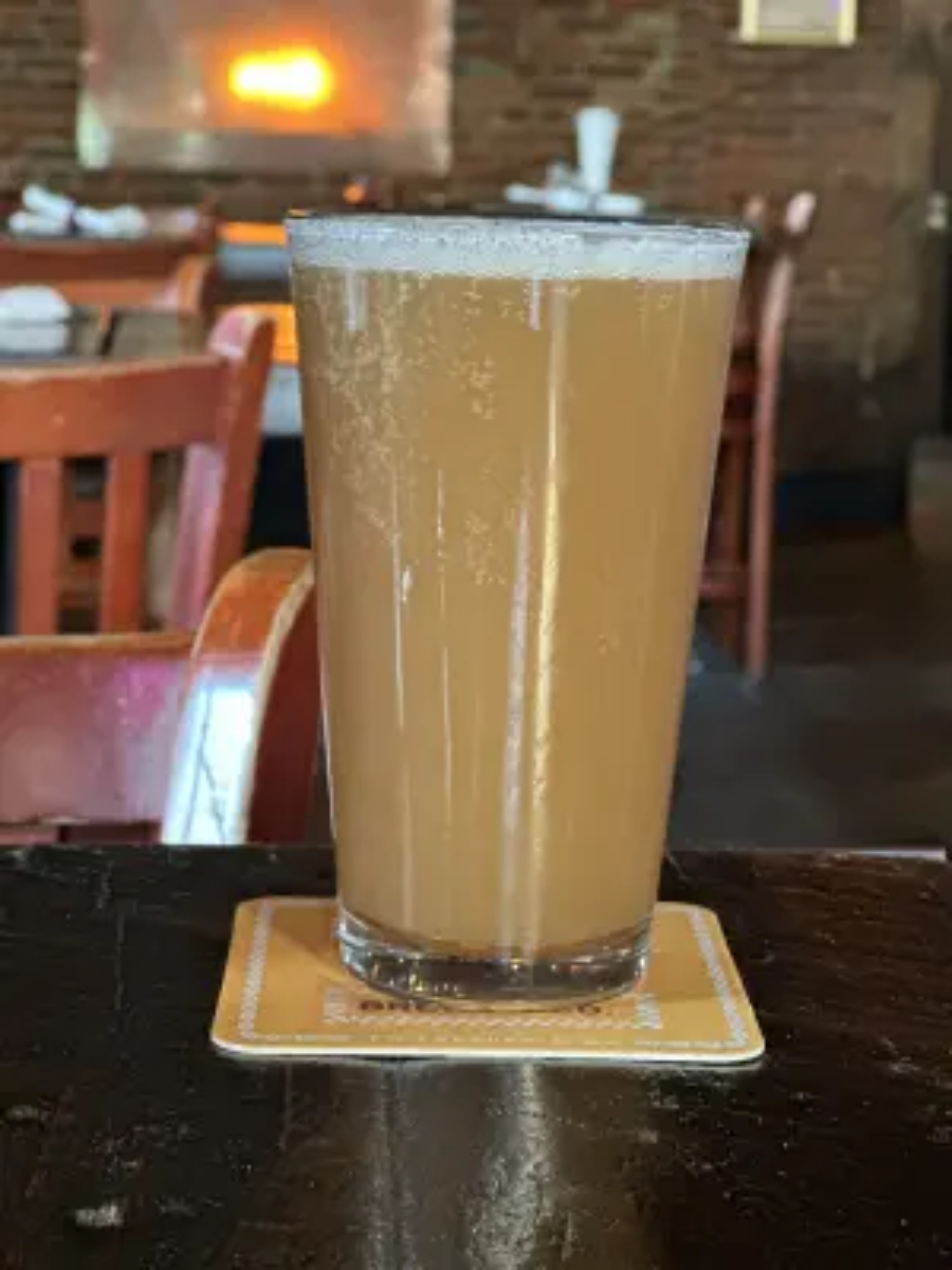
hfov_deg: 19.1
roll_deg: -3.3
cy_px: 635
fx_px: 2824
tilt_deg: -7.9
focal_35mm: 77
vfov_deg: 25.3
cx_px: 476
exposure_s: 1/15
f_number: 2.8
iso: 640
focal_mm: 9
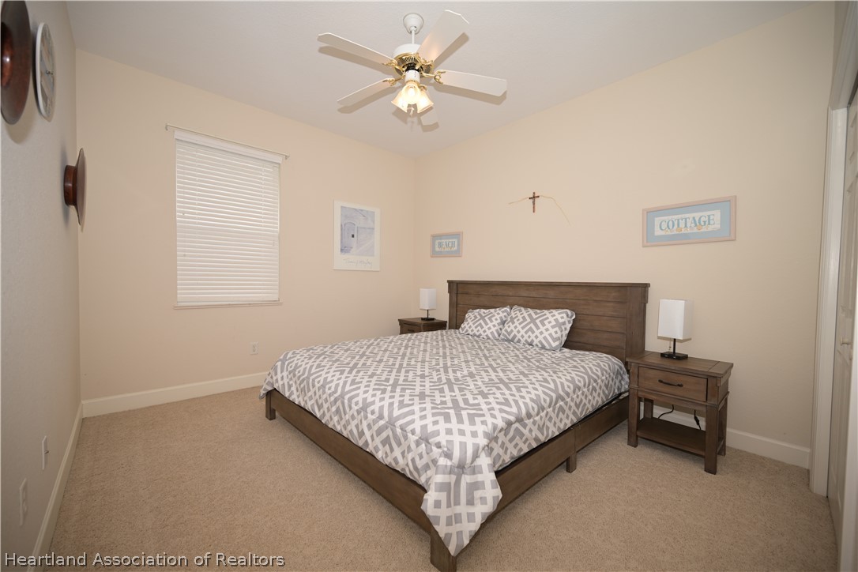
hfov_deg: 104.3
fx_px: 334
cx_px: 429
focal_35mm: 14
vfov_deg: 81.2
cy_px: 286
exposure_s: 1/60
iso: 64
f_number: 4
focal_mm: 14
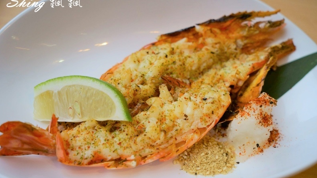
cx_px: 160
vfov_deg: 23.9
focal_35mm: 50
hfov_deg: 41.3
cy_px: 94
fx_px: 420
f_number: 5
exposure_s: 1/1250
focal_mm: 47
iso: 1000
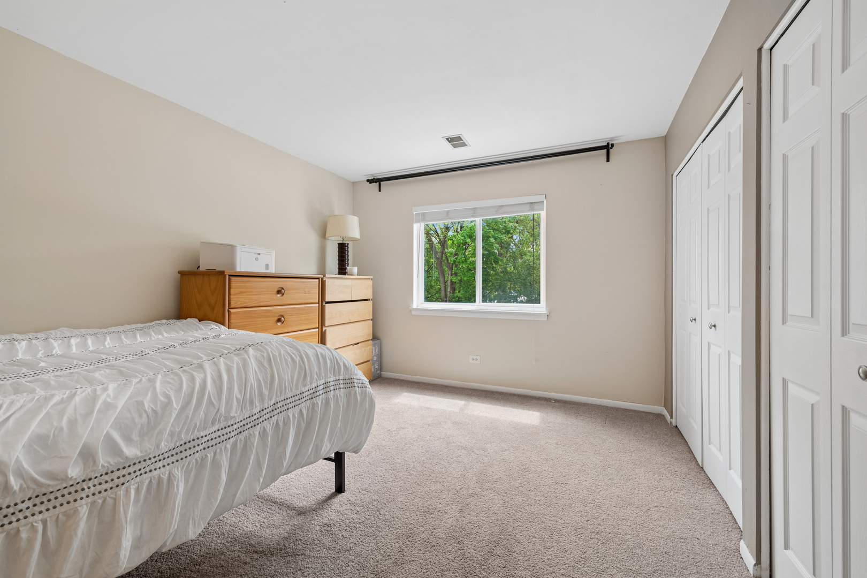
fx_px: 361
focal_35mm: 15
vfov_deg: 77.3
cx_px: 434
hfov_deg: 100.4
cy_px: 289
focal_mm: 15
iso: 400
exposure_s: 1/90
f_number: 8
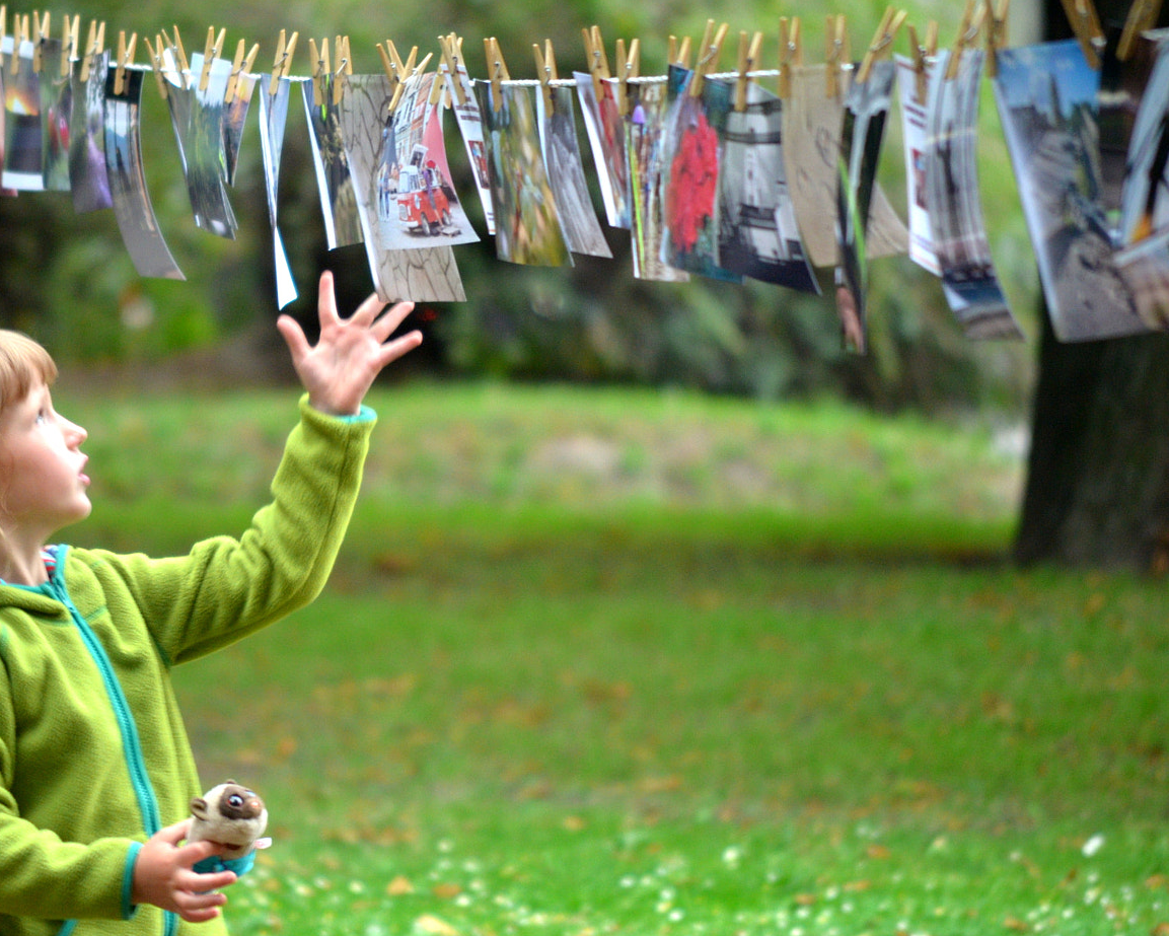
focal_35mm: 342
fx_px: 11823
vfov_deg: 4.5
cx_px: 376
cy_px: 503
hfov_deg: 5.7
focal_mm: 175
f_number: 5.3
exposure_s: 1/60
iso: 800
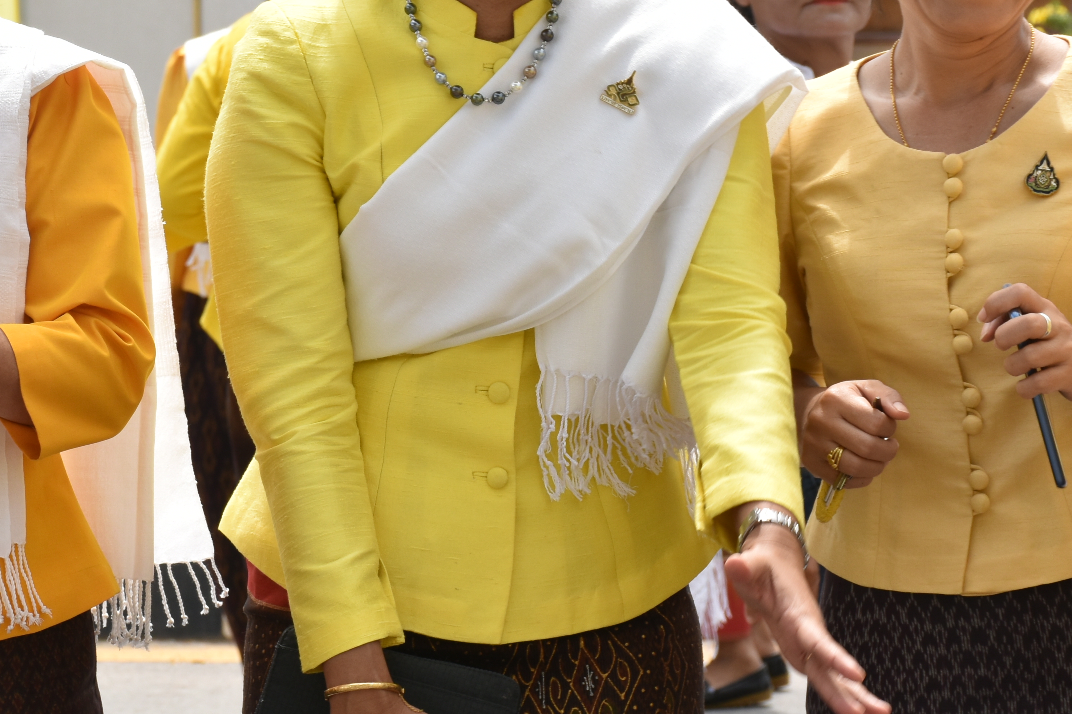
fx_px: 5449
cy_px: 219
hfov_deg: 11.2
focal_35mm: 183
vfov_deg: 7.5
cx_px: 59
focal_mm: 60
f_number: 9
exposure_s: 1/320
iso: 200
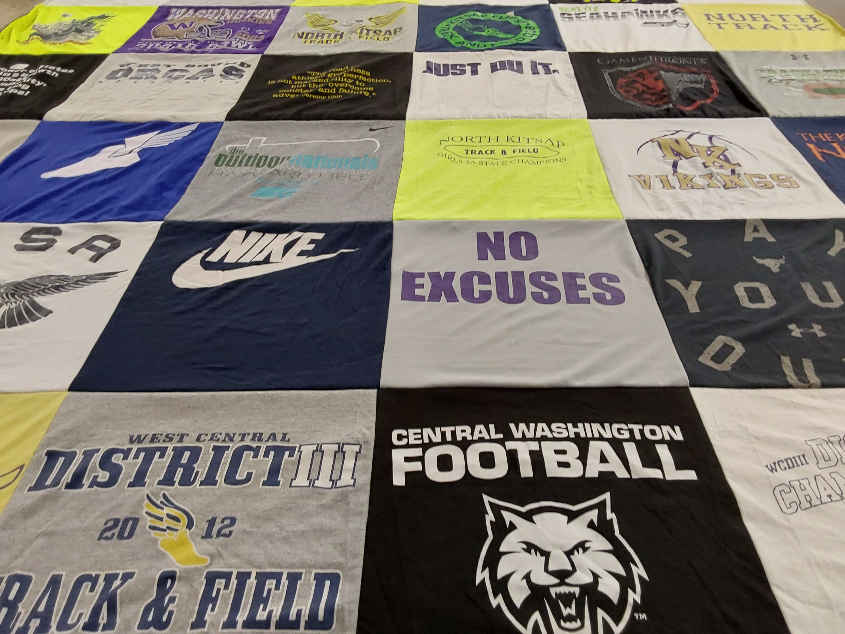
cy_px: 317
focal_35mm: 28
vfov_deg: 49.7
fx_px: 683
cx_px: 422
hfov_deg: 63.4
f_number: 1.9
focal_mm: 2.91
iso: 100
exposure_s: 1/60
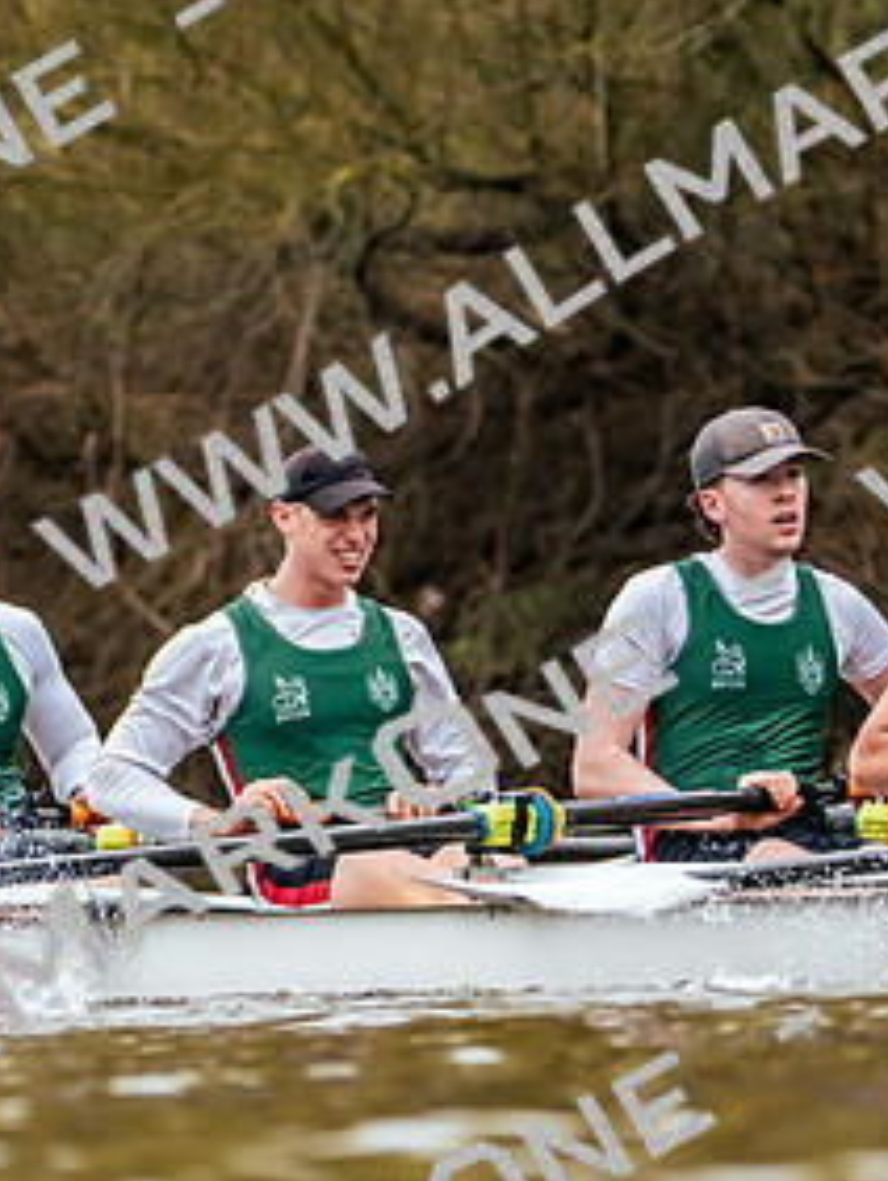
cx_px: 553
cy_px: 601
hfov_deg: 2.7
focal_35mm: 547
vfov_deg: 3.6
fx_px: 18681
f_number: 6.3
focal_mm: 277
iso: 4000
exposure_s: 1/2000
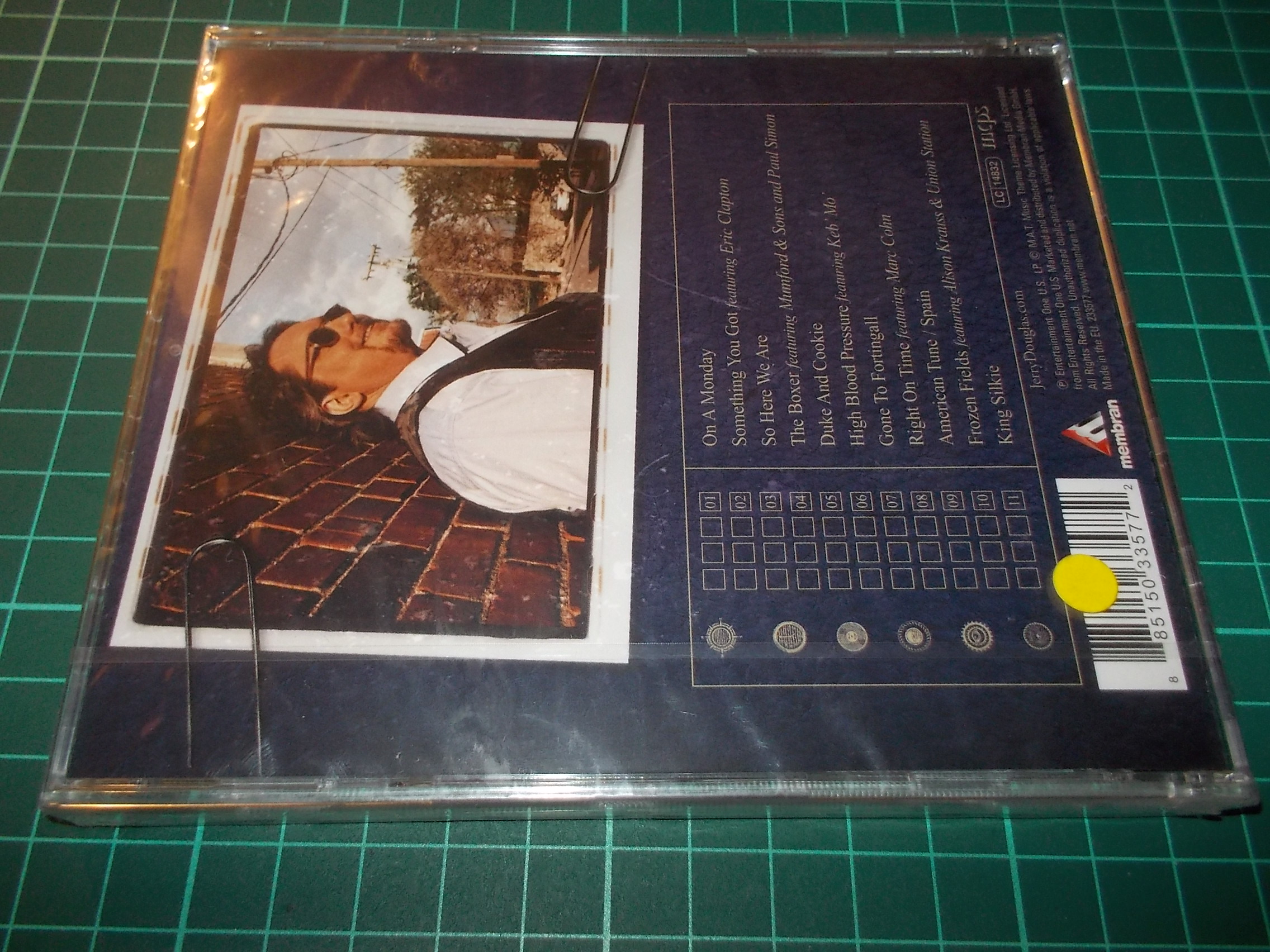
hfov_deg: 61.7
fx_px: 1064
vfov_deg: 48.2
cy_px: 476
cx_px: 635
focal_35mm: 29
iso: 200
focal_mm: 4.1
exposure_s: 1/30
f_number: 3.3
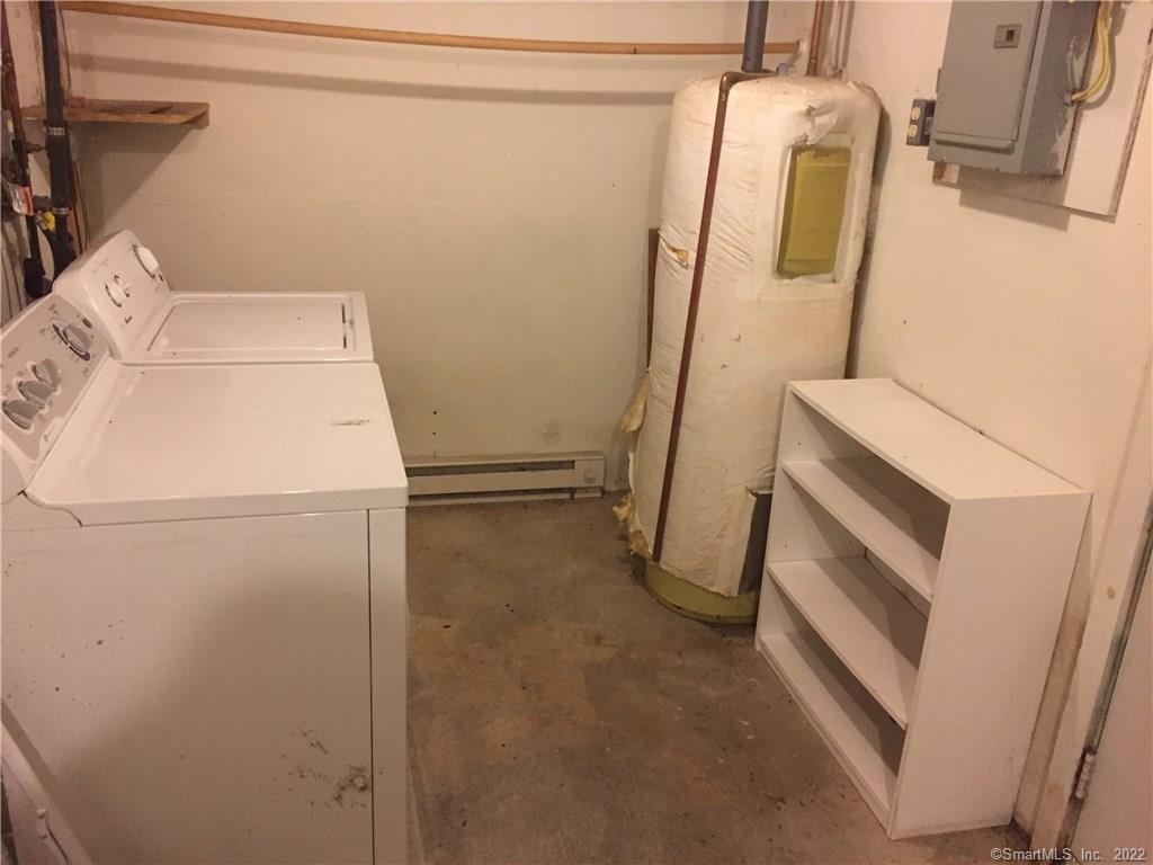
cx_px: 576
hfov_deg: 61.7
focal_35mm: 29
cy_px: 432
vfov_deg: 48.2
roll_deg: -3.8
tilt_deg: -20.8
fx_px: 966
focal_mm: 4.15
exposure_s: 1/17
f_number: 2.2
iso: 250
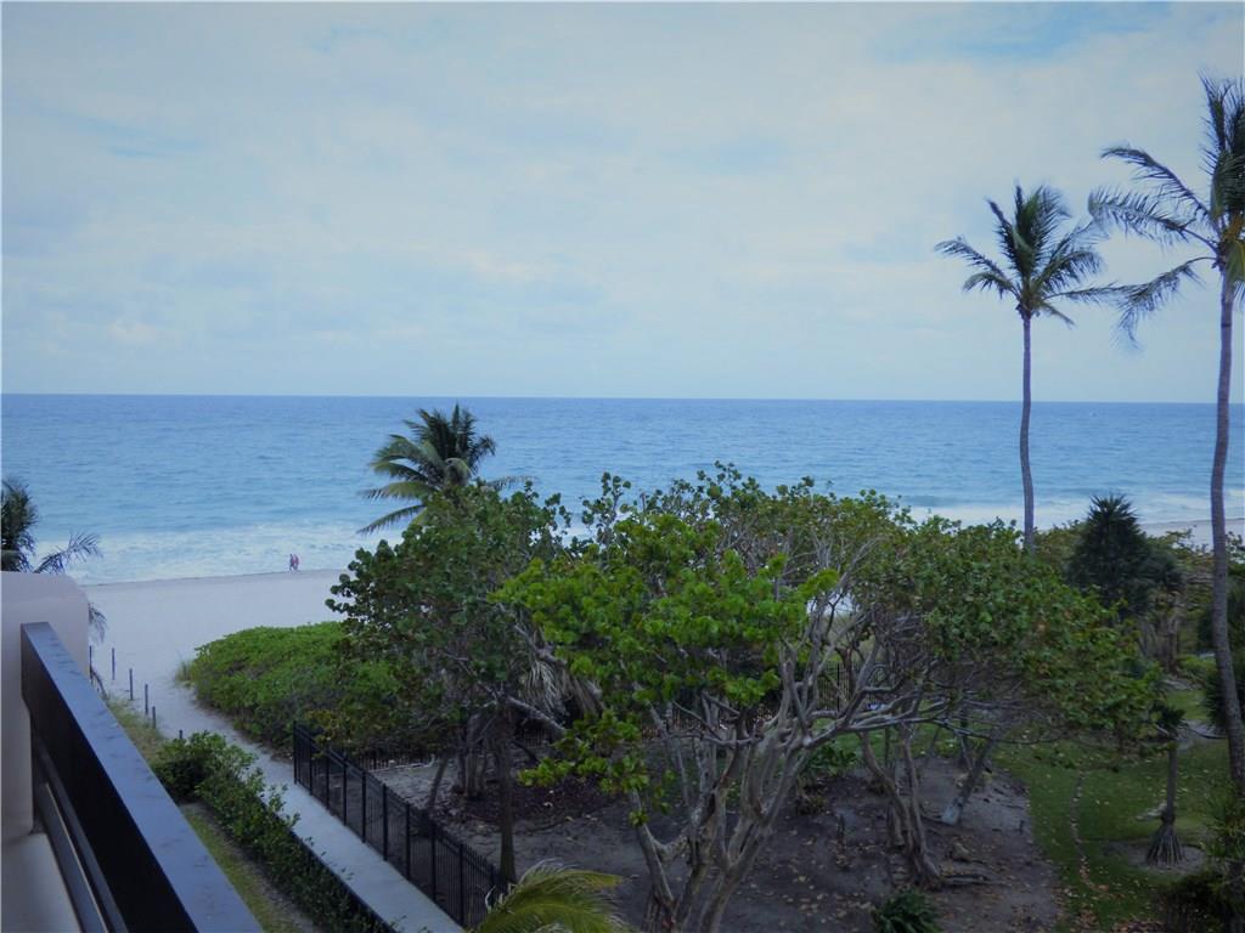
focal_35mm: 31
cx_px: 622
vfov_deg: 45.4
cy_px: 466
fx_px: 1115
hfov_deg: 58.4
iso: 100
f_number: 3.3
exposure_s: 1/800
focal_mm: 5.53
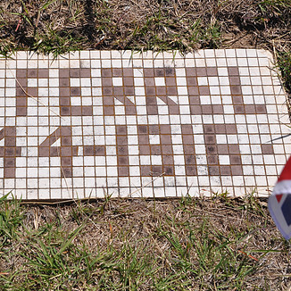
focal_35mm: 77
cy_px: 129
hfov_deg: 22.3
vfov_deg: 22.5
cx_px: 78
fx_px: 732
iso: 200
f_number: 10
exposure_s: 1/400
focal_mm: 34
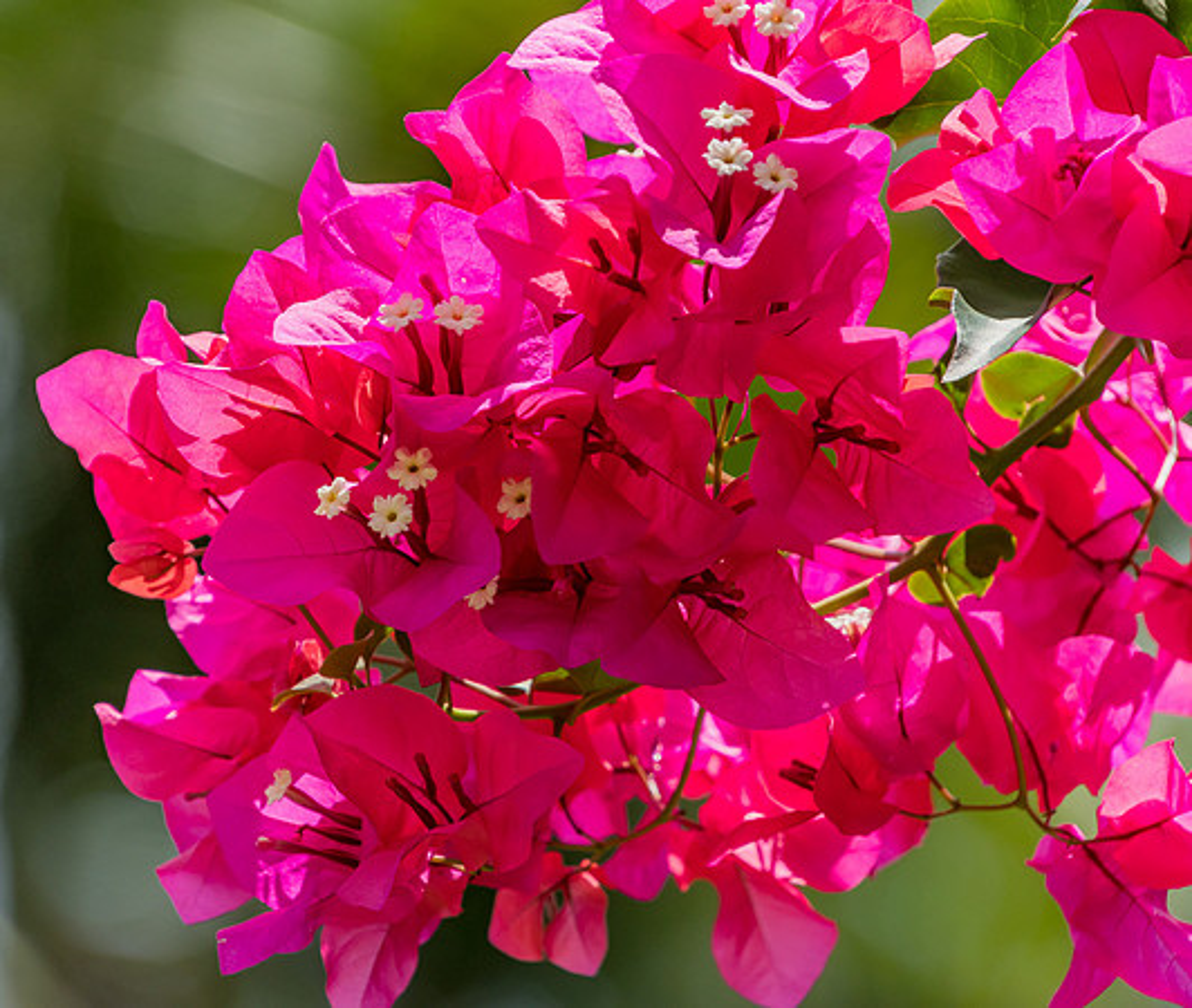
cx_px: 435
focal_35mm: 699
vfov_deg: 2.3
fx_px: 25212
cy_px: 504
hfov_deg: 2.7
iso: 200
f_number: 8
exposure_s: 1/1600
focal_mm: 400
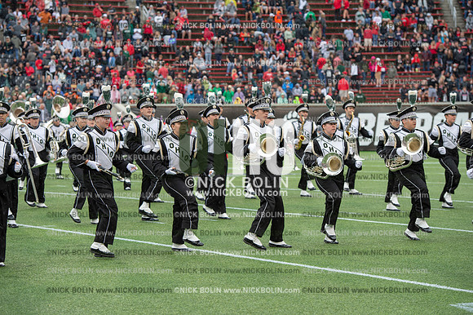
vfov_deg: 12.2
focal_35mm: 112
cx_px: 236
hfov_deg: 18.3
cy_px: 158
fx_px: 1471
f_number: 4
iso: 400
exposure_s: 1/500
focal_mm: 112
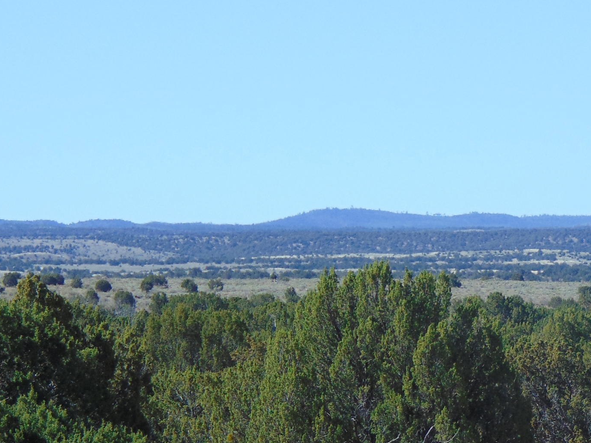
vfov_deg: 4.2
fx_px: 6113
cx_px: 283
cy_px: 406
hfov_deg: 5.5
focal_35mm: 358
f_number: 4
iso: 80
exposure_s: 1/500
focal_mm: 29.5
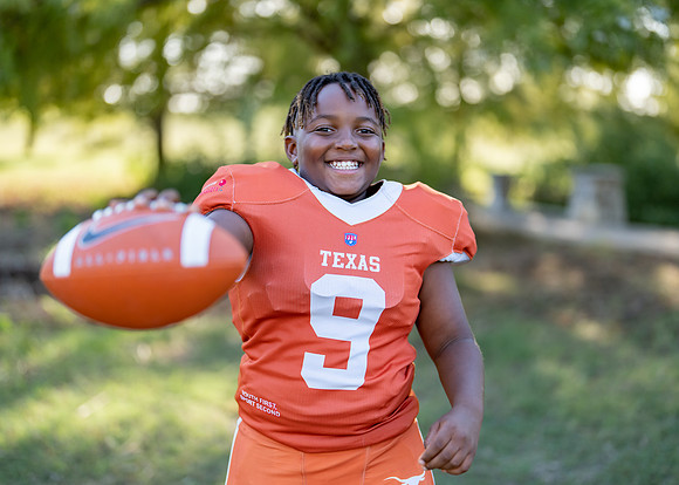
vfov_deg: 27.0
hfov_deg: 37.2
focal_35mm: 52
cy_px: 242
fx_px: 1010
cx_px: 340
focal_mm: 50
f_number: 1.2
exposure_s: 1/1250
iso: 100
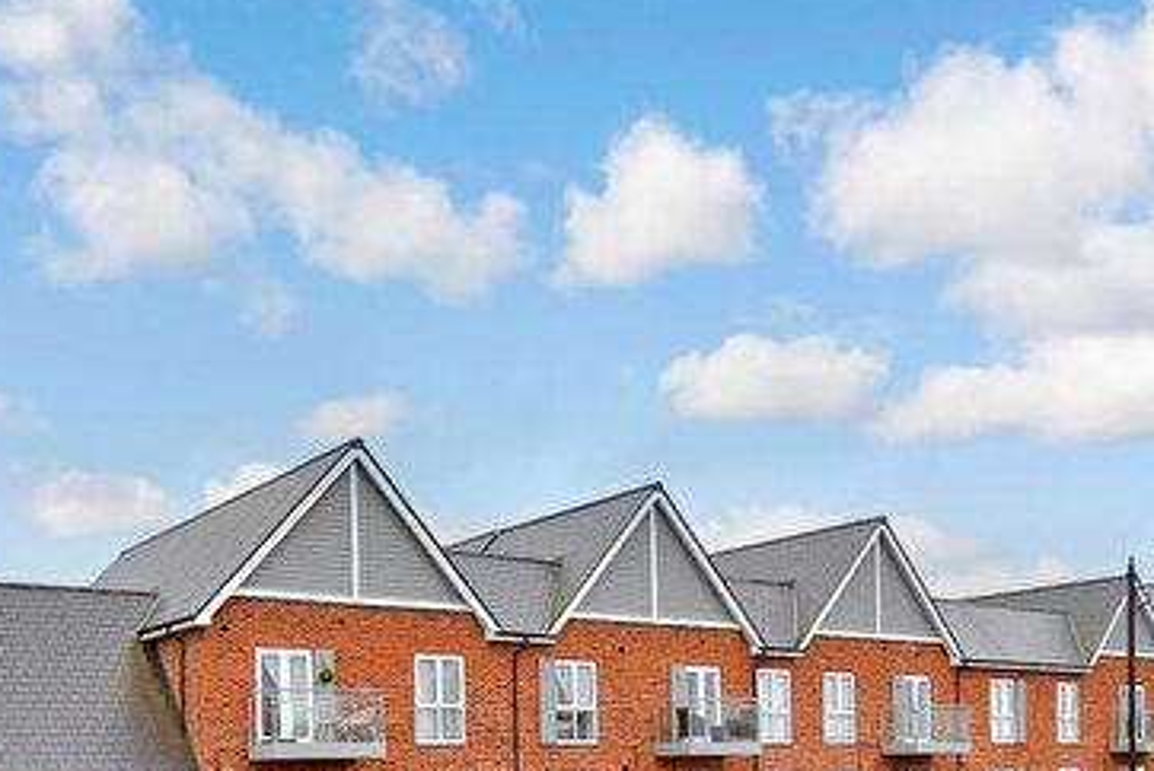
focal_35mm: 29
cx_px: 510
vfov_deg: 40.9
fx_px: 930
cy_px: 722
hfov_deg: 63.4
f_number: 3.5
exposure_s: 1/2500
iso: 400
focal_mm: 10
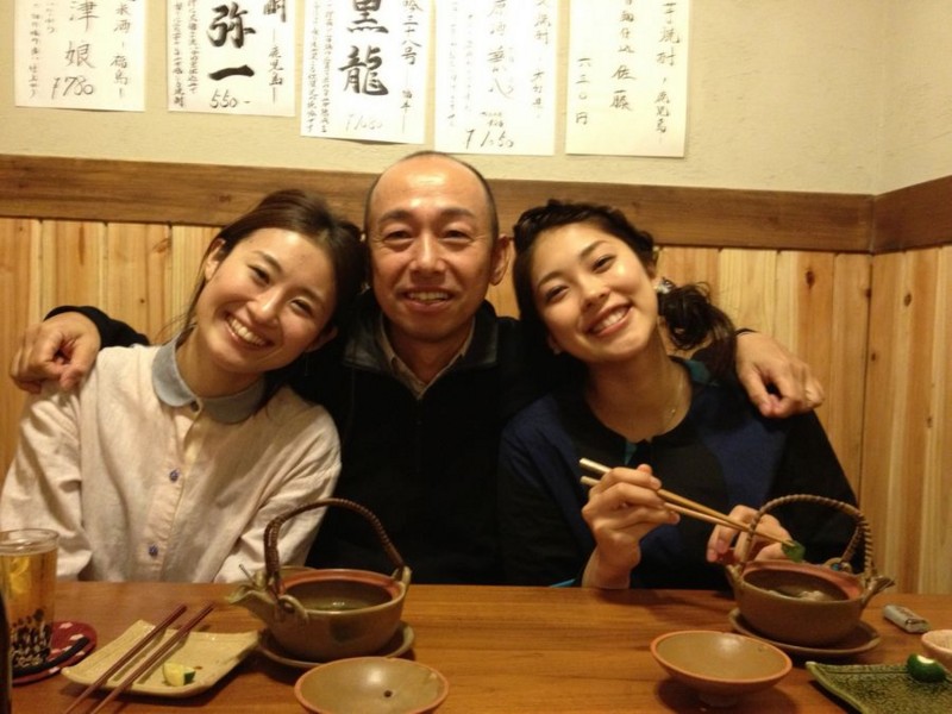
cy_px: 357
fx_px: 963
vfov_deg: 40.7
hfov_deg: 52.6
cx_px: 476
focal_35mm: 35
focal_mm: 4.28
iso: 320
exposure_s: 1/20
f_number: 2.4
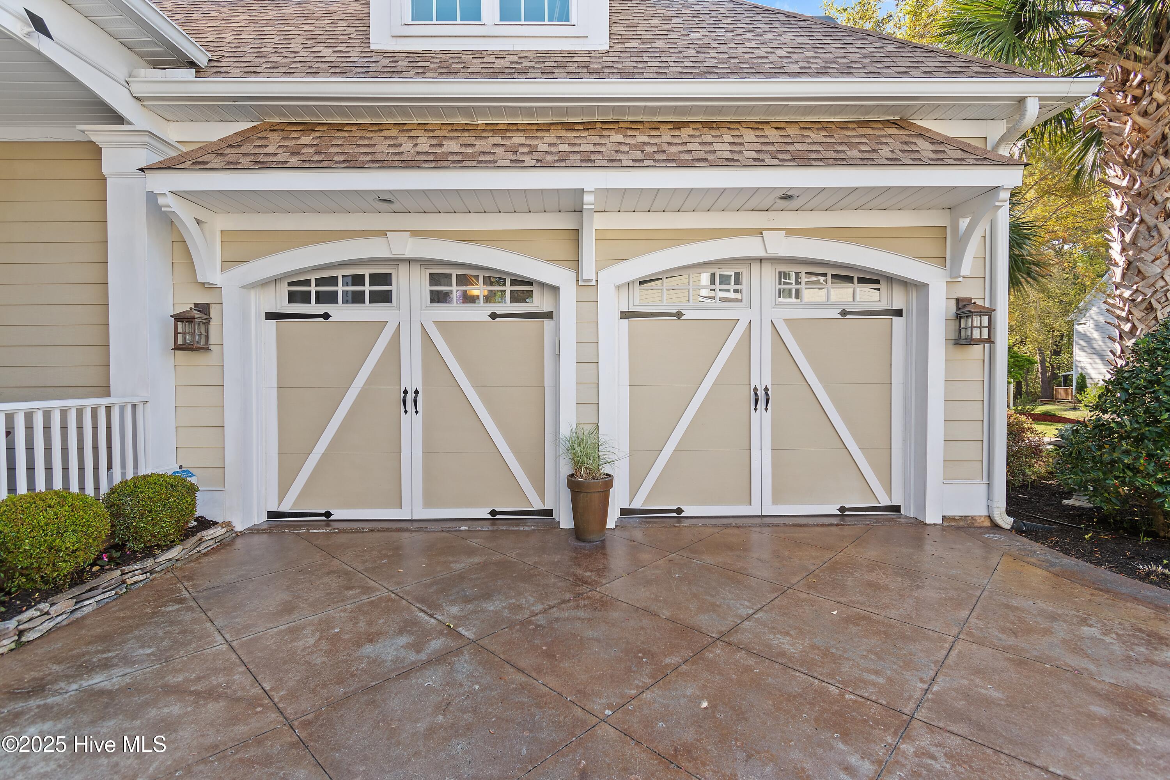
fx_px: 520
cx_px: 585
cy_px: 390
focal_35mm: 16
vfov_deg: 73.7
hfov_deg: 96.7
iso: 100
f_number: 4.8
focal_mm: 11
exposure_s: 1/40
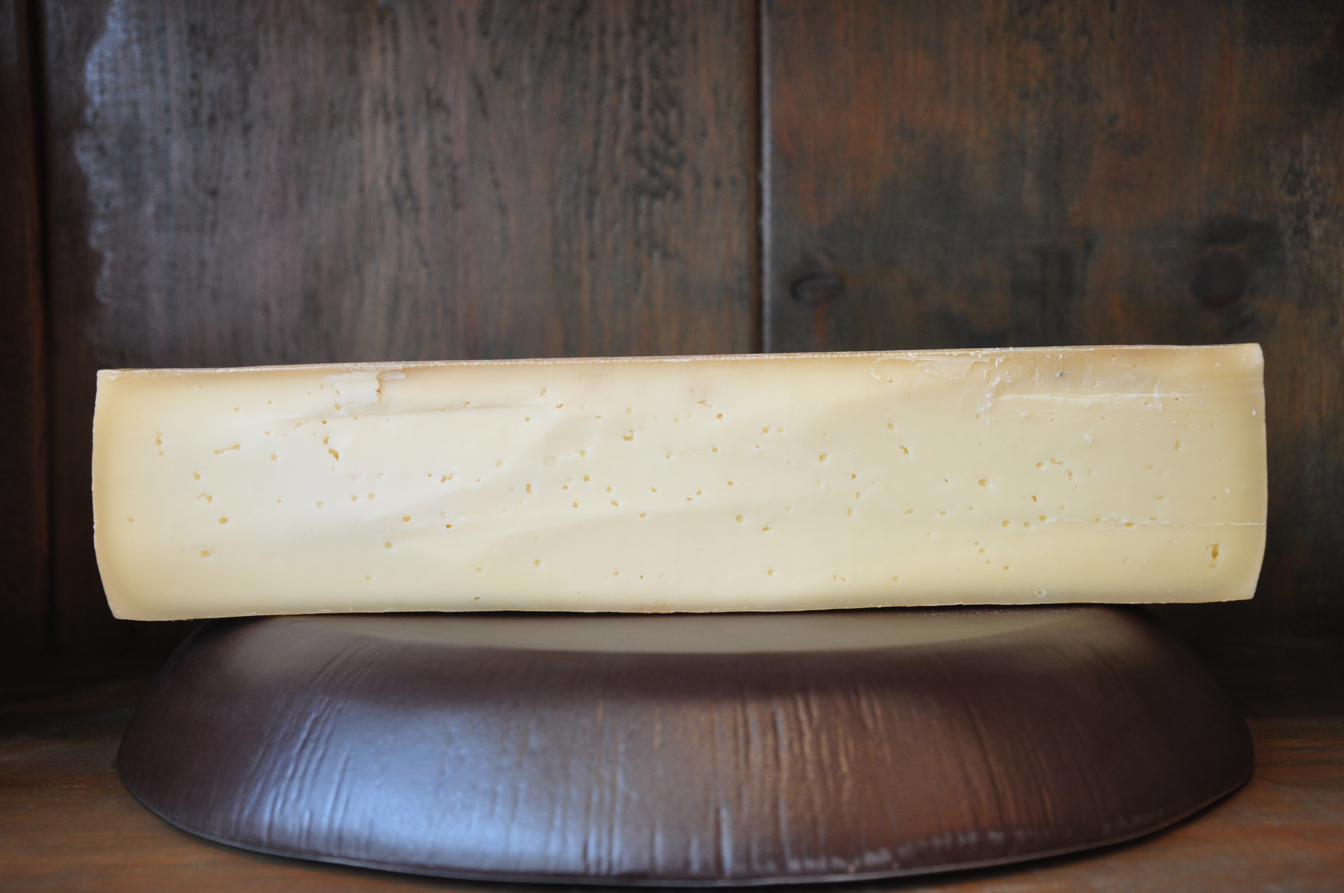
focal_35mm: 51
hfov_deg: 38.9
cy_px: 446
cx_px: 672
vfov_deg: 26.4
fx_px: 1902
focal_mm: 34
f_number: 6.3
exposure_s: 1/15
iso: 400
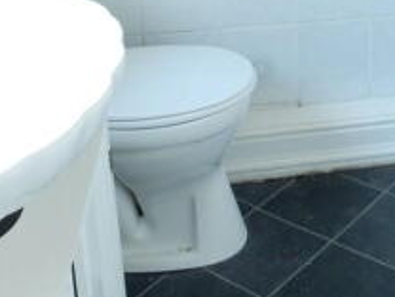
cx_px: 366
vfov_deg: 19.5
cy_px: -81
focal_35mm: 70
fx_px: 799
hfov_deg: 26.7
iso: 220
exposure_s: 1/30
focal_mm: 4.5
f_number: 3.7
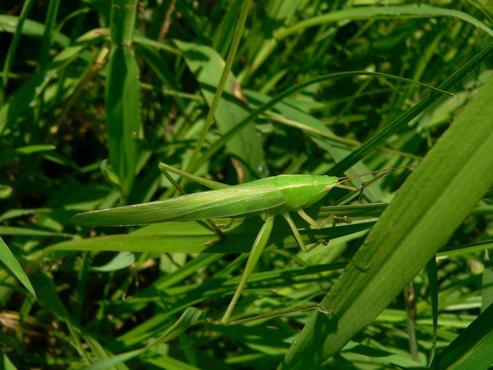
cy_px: 185
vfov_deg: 36.0
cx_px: 246
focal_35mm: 40
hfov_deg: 46.8
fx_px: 570
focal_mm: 6.6
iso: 80
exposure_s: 1/1000
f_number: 4
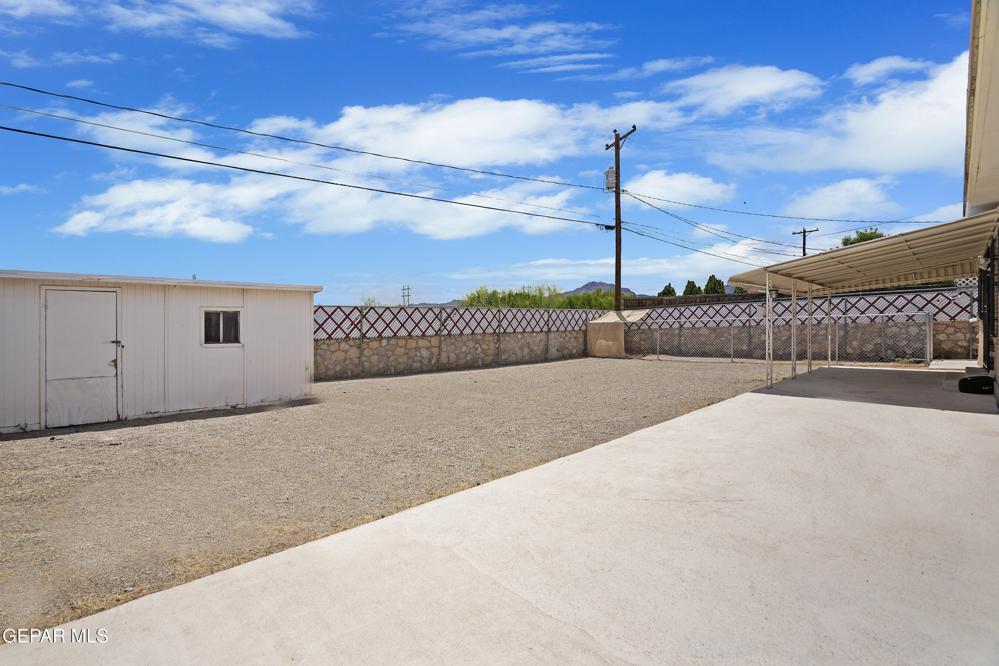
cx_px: 500
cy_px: 333
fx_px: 444
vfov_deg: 73.7
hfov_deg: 96.7
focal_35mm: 16
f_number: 8
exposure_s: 1/160
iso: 250
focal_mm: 16
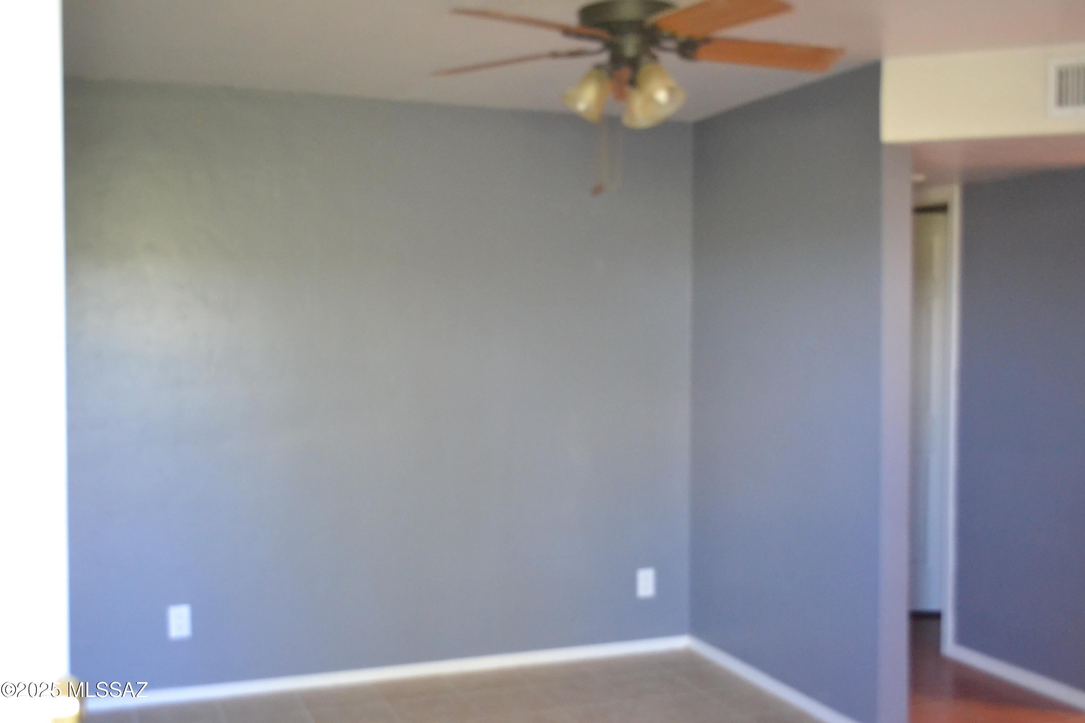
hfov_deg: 53.1
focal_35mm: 36
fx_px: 1085
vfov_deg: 36.9
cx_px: 542
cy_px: 362
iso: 2800
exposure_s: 1/60
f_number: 4
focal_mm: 24
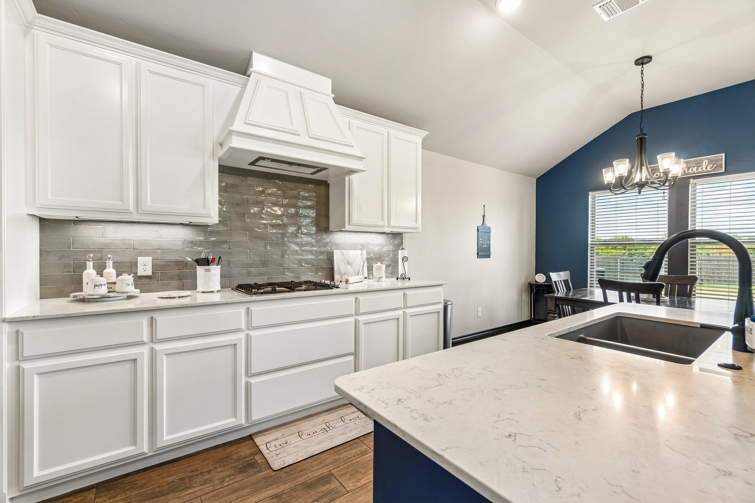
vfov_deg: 77.3
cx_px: 378
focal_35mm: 15
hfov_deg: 100.4
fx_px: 315
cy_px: 252
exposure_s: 1/60
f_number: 6.3
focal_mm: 10
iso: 200
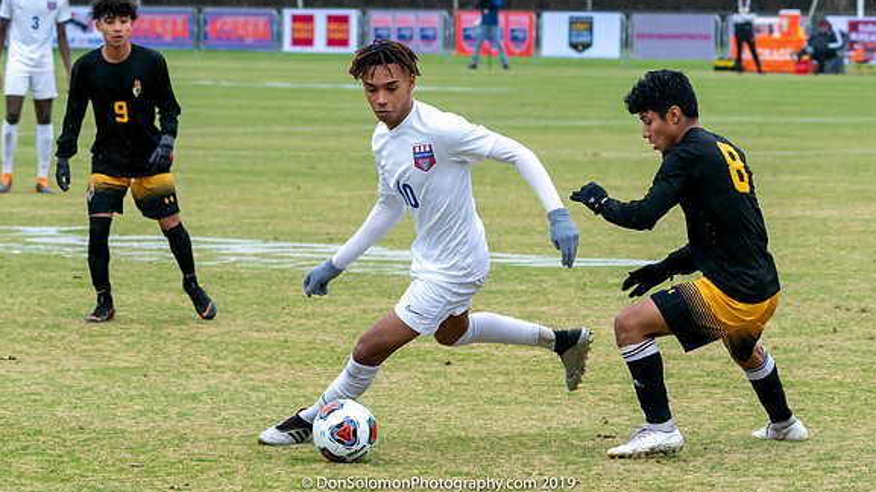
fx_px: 5154
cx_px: 494
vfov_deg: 5.5
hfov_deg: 9.7
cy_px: 300
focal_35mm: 222
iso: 2500
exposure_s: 1/800
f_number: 5.6
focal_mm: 112
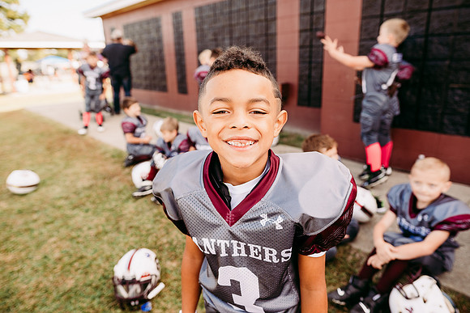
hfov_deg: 73.7
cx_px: 235
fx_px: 313
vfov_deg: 53.2
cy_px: 156
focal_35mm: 24
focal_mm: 24
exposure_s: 1/400
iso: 160
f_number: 3.5
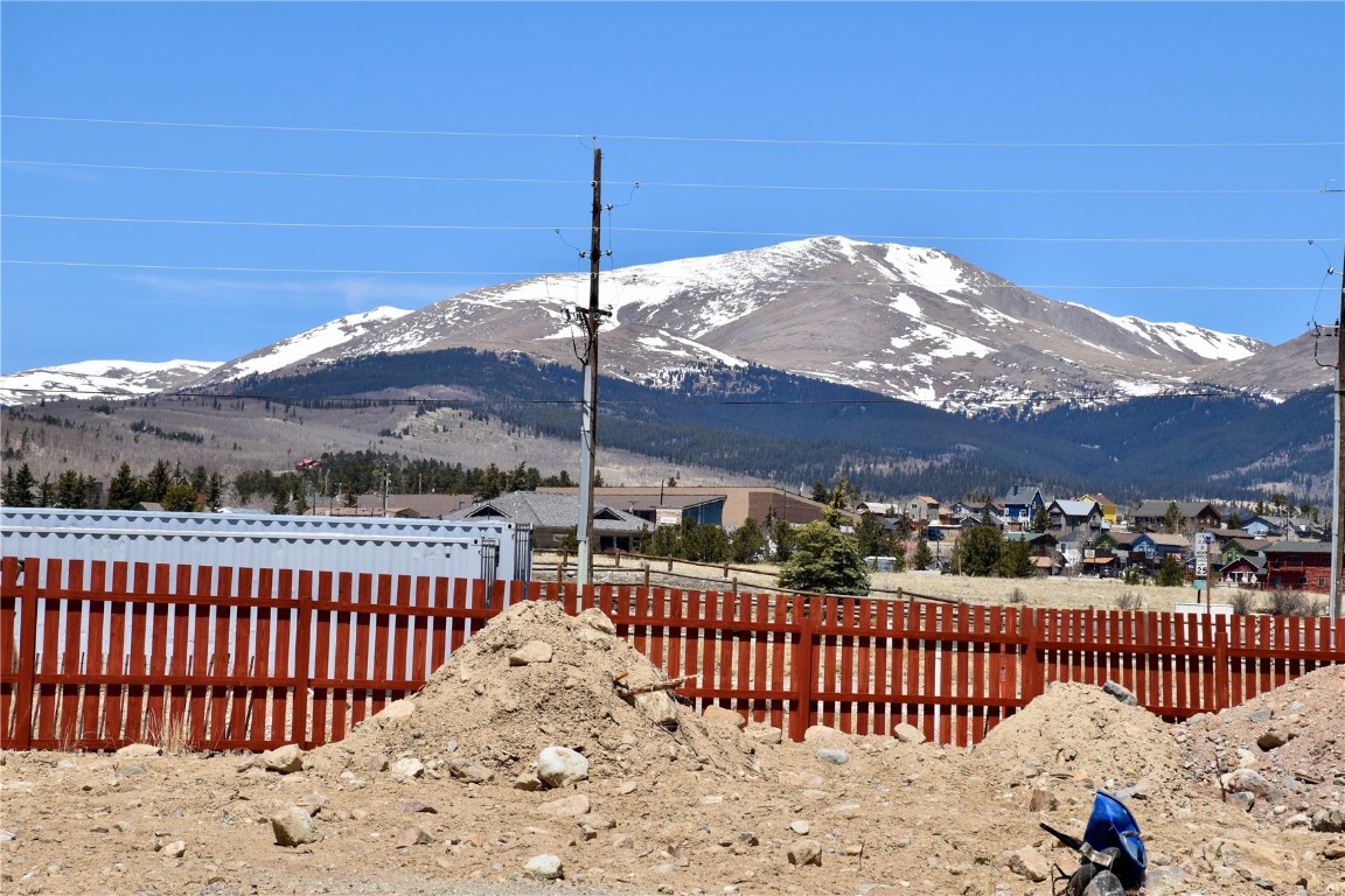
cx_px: 672
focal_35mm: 120
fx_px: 4483
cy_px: 448
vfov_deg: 11.4
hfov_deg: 17.1
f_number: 11
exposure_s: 1/500
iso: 200
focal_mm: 80
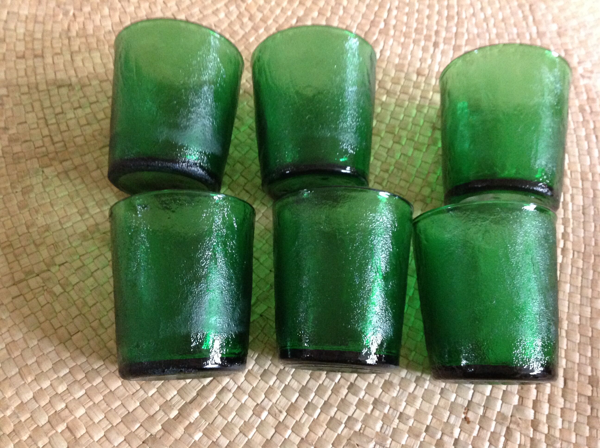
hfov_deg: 52.7
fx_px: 606
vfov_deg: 40.6
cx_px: 300
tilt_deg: -66.6
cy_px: 224
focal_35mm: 35
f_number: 2.4
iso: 400
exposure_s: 1/15
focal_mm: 4.28
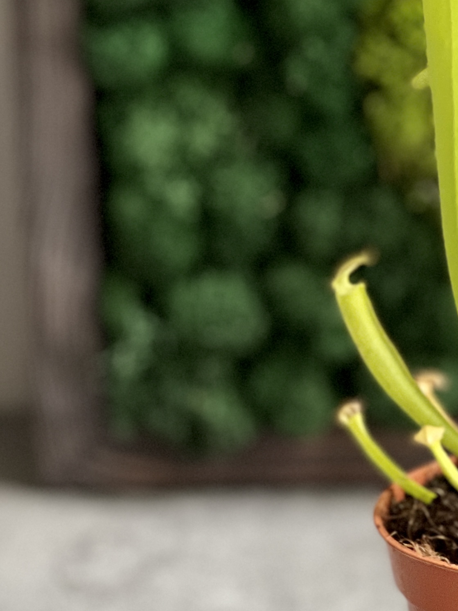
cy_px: 234
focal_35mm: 208
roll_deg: +0.0
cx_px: 612
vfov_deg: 9.5
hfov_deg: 7.1
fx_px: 3671
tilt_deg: -14.7
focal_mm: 9
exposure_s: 1/40
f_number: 2.8
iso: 250
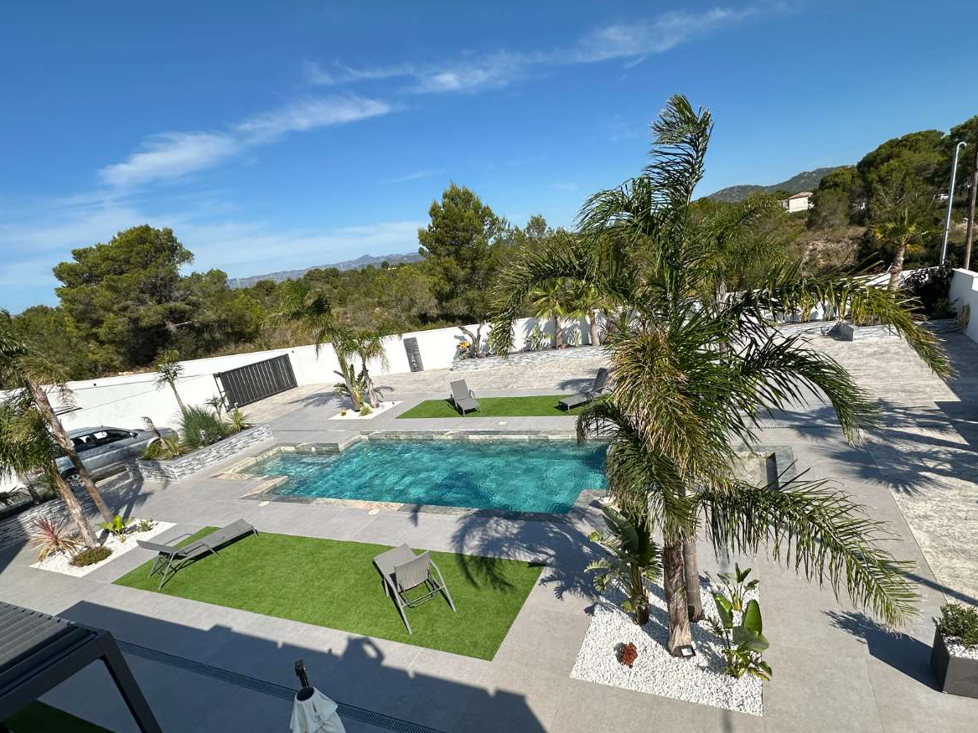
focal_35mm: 18
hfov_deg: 87.6
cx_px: 525
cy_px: 441
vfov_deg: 70.8
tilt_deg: -19.3
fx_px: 508
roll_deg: +10.0
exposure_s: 1/2618
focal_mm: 2.22
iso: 50
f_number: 2.2
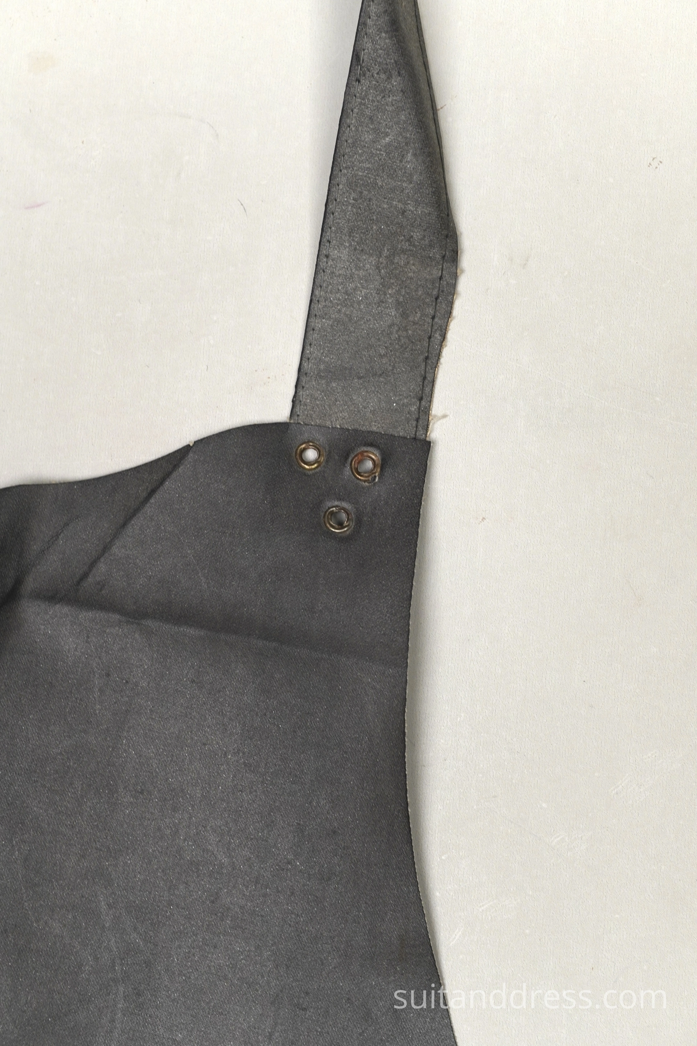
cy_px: 523
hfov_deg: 28.1
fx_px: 1394
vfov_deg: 41.1
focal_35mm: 48
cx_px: 348
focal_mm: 32
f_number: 5.6
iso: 400
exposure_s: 1/100
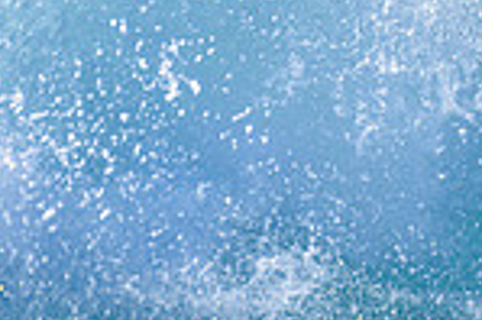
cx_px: 701
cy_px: -91
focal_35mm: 2385
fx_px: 31897
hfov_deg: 0.9
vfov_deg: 0.6
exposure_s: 1/2000
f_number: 5.6
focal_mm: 500
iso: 220
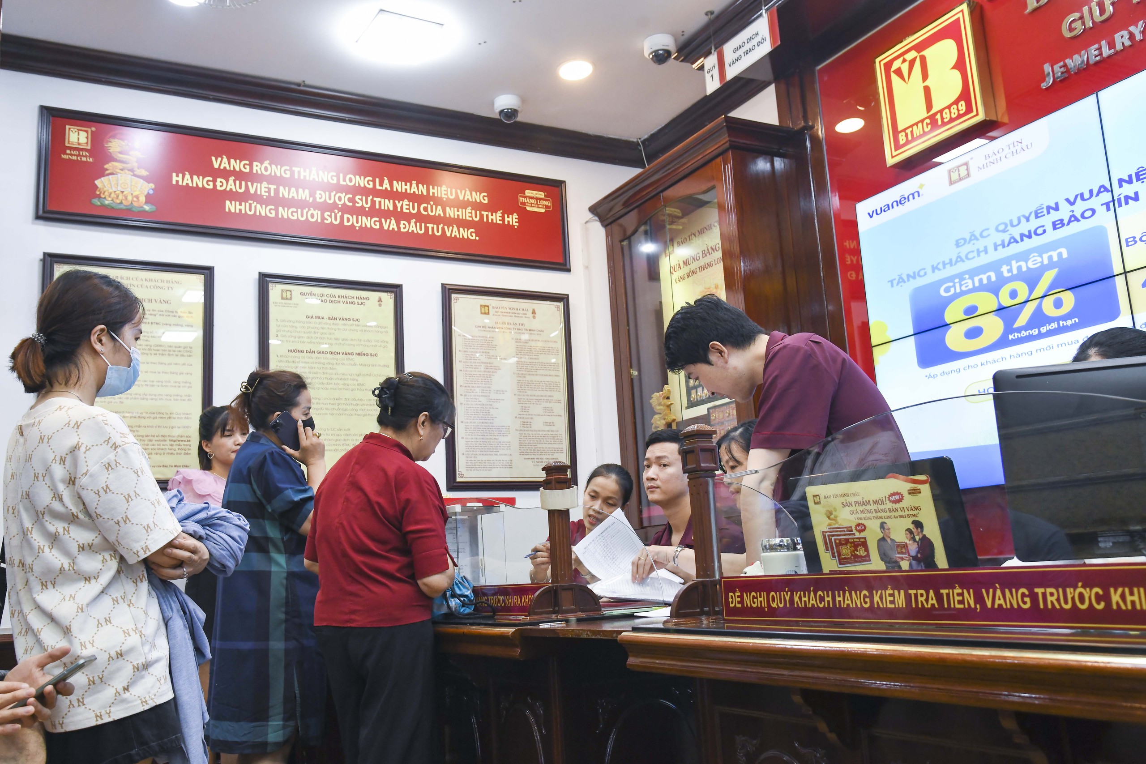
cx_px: 573
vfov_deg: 42.3
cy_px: 382
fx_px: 987
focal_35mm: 31
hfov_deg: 60.3
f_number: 6.3
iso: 2000
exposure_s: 1/100
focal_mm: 31
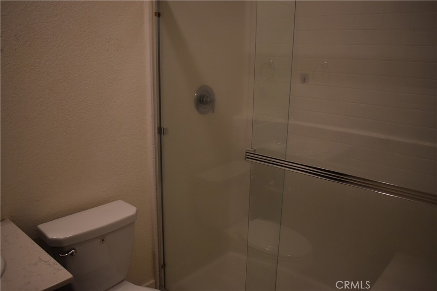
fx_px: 328
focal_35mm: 27
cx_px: 218
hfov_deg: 67.4
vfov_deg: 47.9
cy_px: 146
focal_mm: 18
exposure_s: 1/250
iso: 720
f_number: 3.5
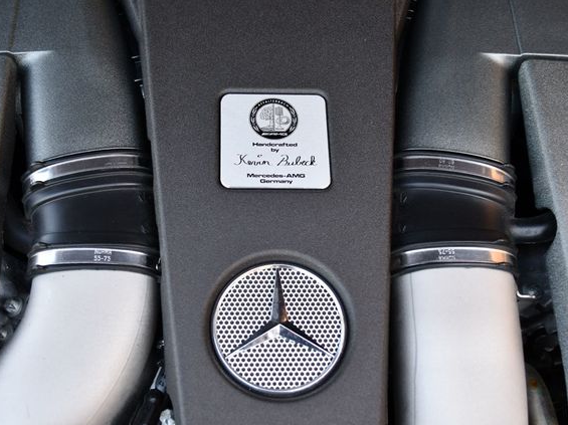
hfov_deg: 39.7
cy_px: 214
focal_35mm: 48
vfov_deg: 30.2
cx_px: 263
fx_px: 787
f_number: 4
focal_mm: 22
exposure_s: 1/250
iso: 560
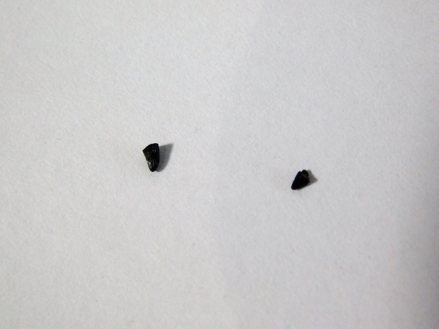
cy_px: 164
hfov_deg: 11.6
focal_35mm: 170
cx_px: 220
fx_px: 2156
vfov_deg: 8.7
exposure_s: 1/80
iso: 125
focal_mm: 30.1
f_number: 5.3
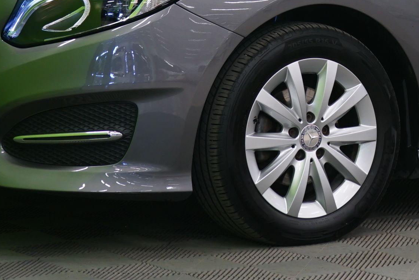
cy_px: -111
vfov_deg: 7.7
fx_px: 2037
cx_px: 425
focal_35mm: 175
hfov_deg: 11.6
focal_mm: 50
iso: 400
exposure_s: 1/8
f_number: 5
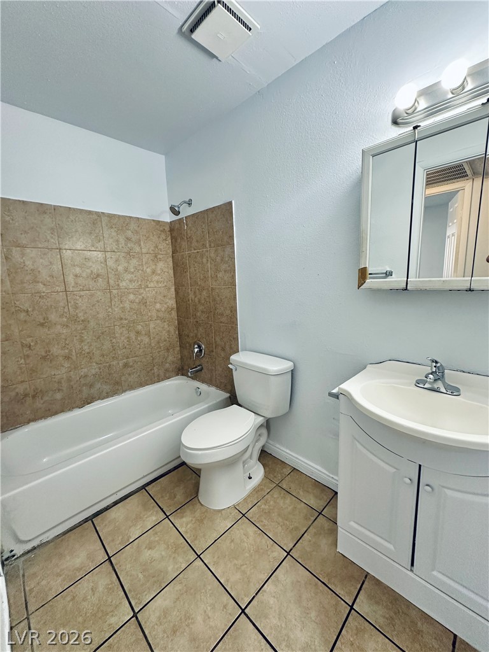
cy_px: 326
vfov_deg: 102.1
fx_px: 264
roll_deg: +1.9
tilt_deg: -9.4
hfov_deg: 85.7
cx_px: 244
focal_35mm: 14
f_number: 2.2
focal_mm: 2.22
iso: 200
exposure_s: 1/120
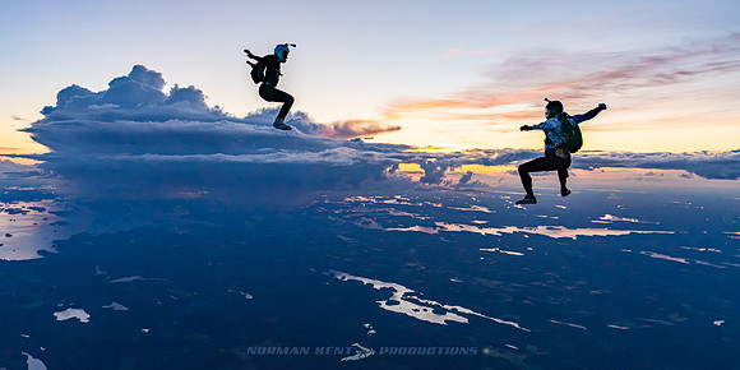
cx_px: 370
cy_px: 144
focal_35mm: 30
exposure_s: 1/2000
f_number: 4
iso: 1000
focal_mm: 28
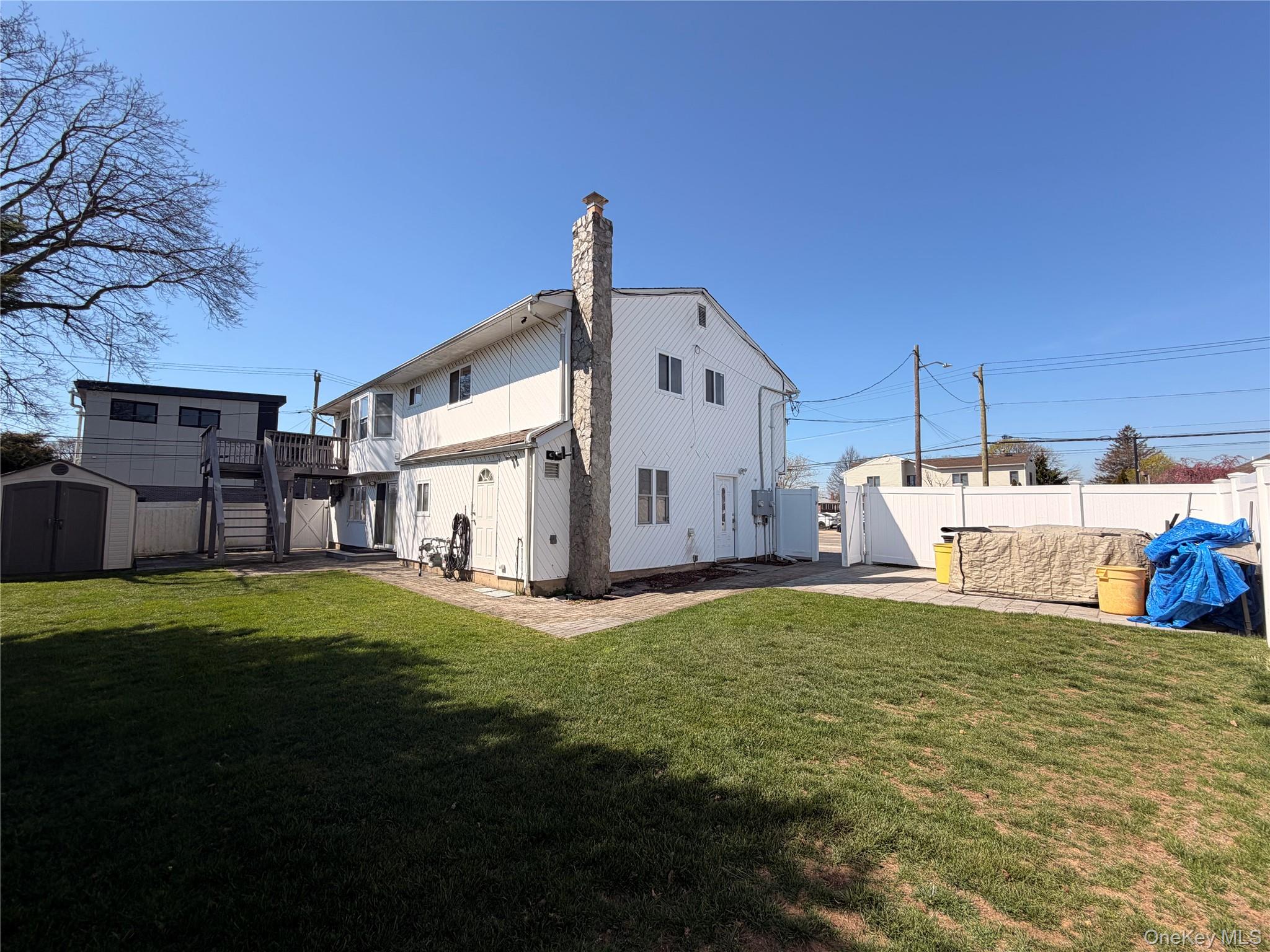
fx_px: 514
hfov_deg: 102.1
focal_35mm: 14
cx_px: 635
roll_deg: +0.2
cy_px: 476
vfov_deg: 85.7
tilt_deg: +3.6
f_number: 2.2
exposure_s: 1/770
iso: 20
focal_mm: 2.22
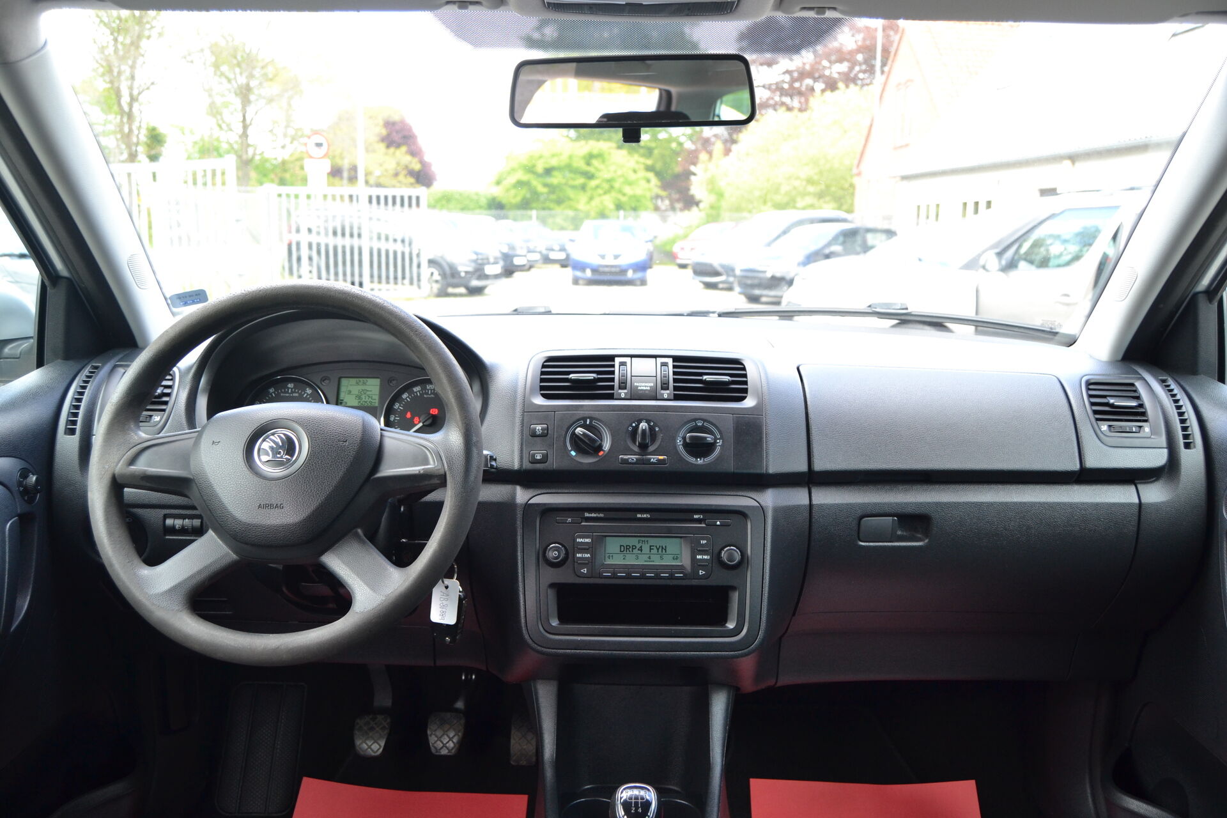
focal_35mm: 27
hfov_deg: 67.4
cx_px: 614
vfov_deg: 47.9
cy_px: 409
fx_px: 920
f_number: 4.5
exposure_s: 1/100
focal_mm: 18
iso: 400
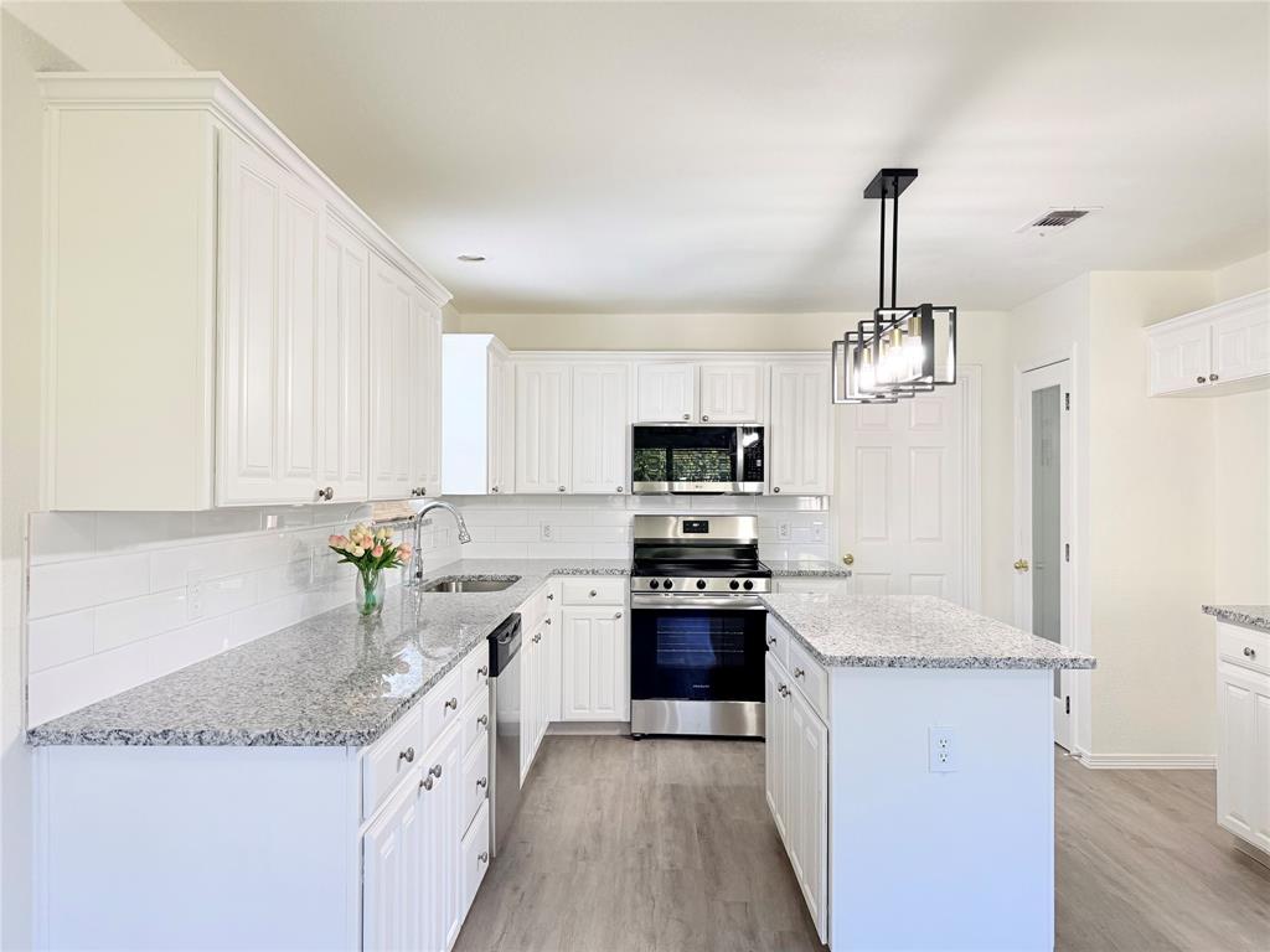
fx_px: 881
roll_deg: -0.2
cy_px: 476
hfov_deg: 71.6
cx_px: 635
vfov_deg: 56.8
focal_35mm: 24
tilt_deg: +0.8
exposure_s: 1/156
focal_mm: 6.76
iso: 200
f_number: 1.78
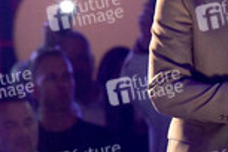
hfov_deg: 2.5
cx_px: 254
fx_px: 5225
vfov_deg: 1.7
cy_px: 51
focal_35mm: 825
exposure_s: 1/60
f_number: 6.3
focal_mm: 280
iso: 3200
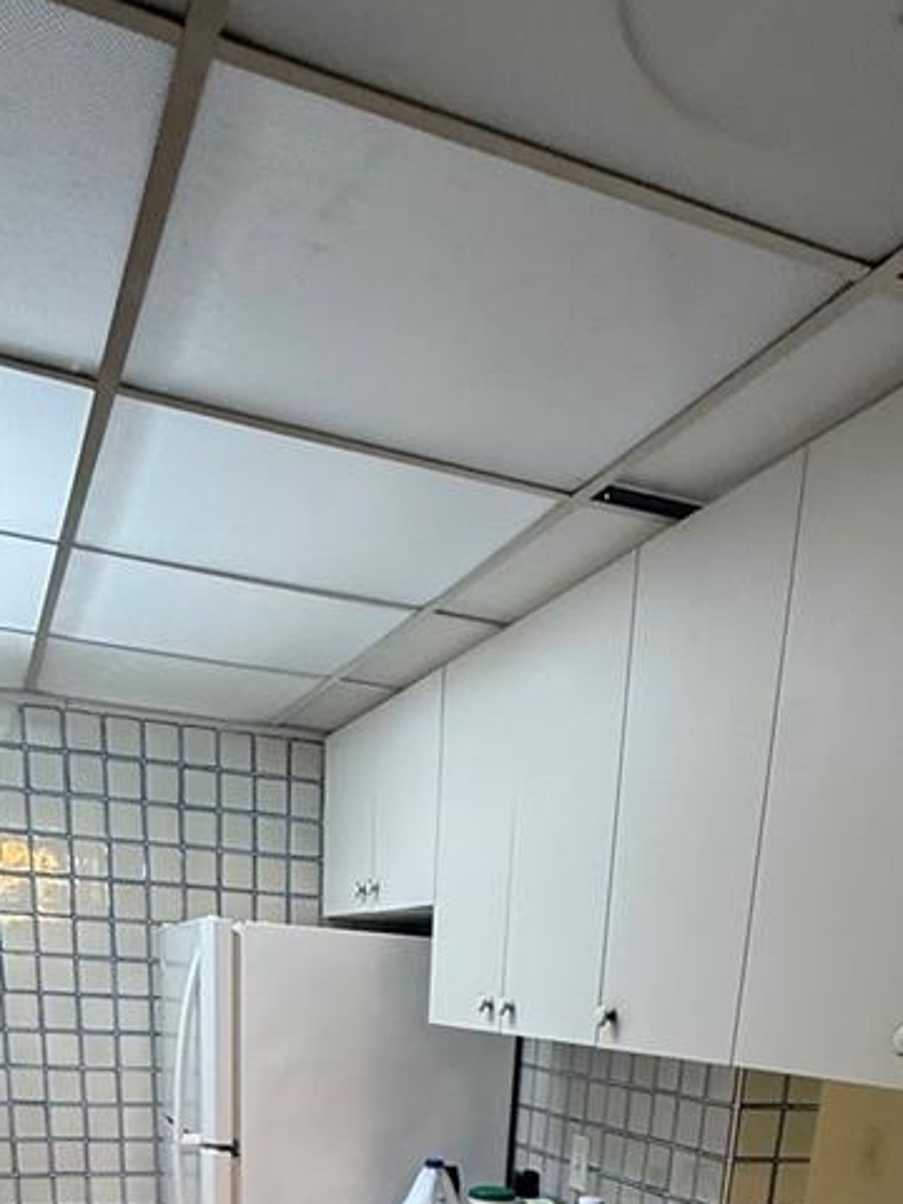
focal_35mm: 35
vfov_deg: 38.9
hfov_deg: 40.7
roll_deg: -0.3
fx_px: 1217
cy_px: 1437
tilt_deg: -18.9
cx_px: 474
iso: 250
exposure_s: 1/60
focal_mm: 2.22
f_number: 2.2
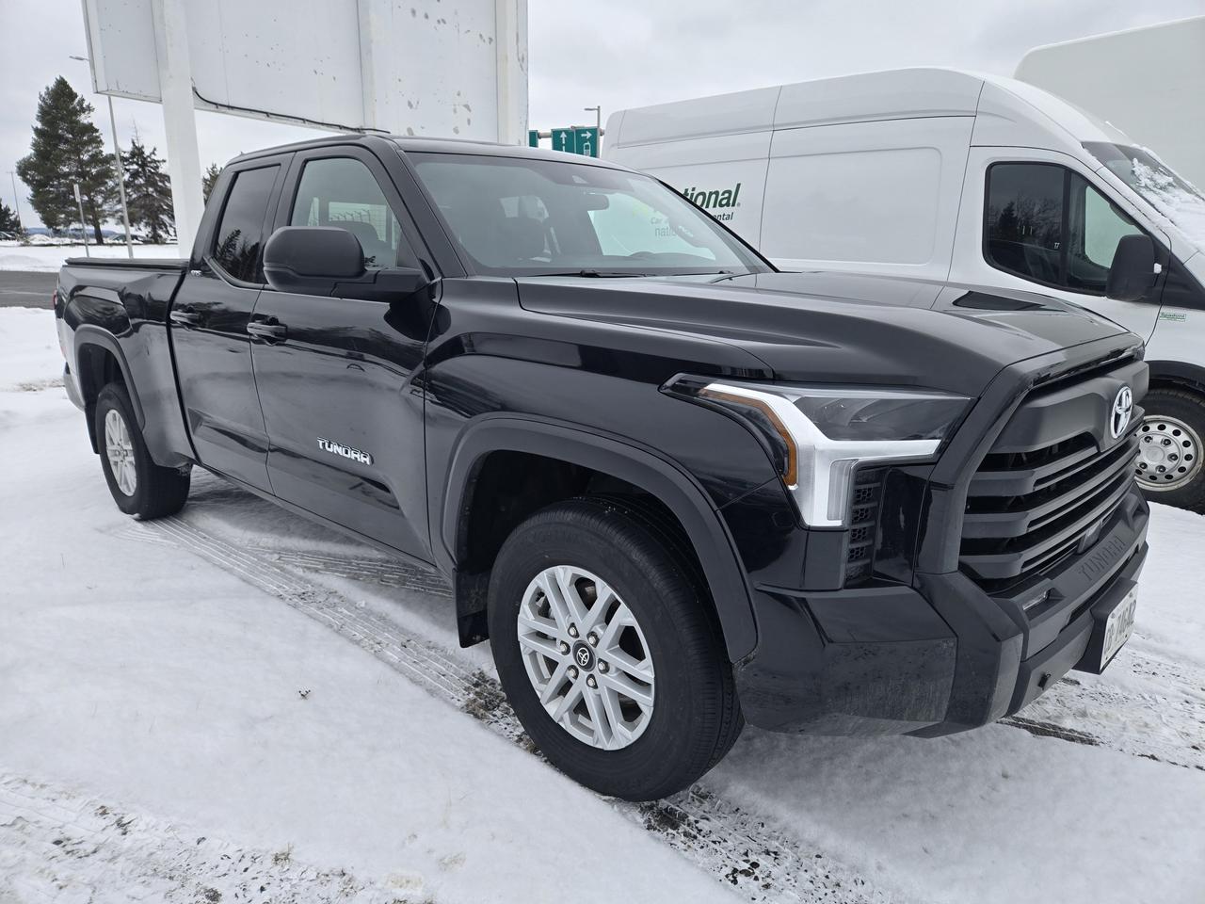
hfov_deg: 73.9
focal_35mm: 23
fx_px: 801
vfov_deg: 58.9
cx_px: 602
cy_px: 452
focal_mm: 5.4
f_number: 1.8
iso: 25
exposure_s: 1/1563
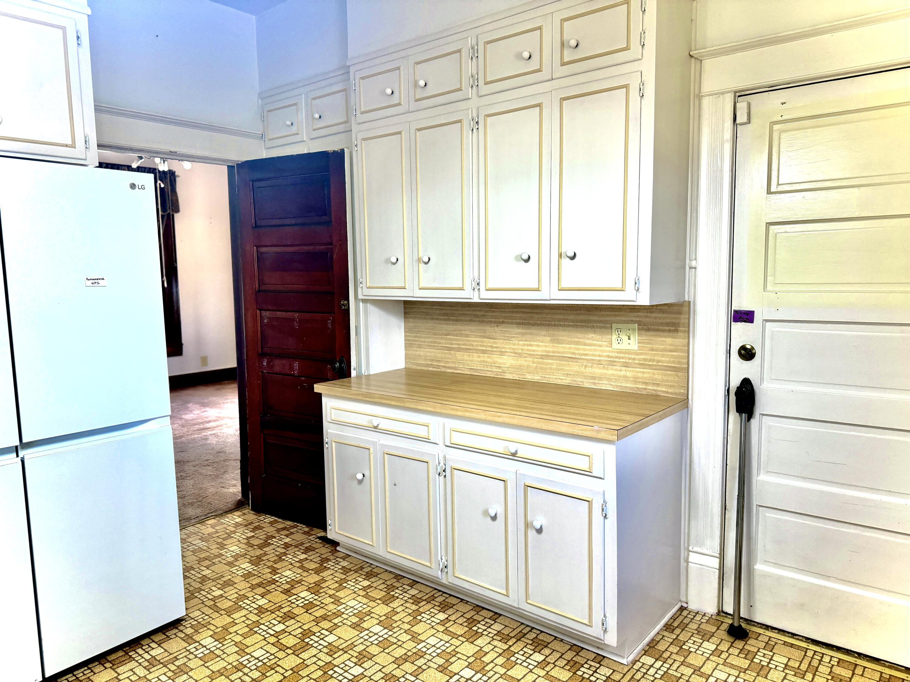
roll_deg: +1.0
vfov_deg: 56.8
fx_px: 631
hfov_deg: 71.6
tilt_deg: -3.8
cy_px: 341
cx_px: 455
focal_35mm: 24
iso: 125
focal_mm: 6.76
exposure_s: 1/120
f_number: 1.78
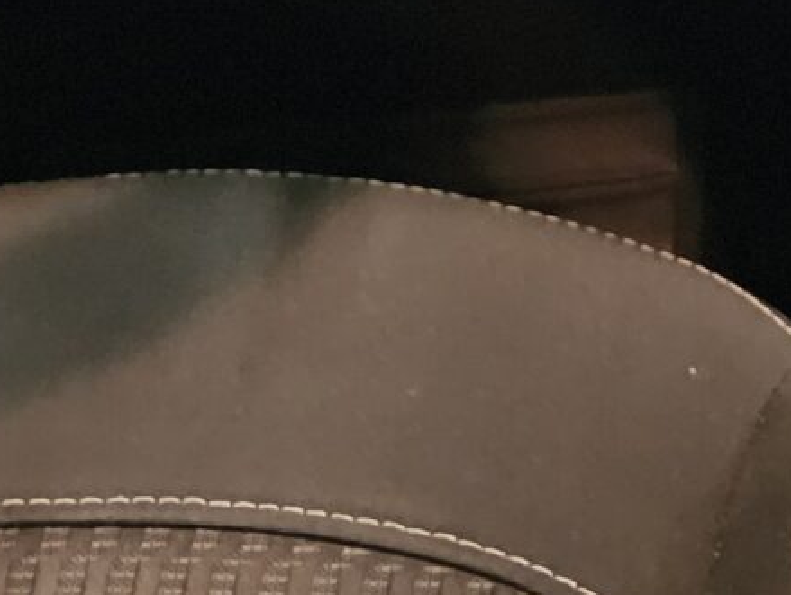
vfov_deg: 9.4
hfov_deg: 13.9
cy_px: -1031
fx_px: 3065
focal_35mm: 134
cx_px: 1130
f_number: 1.7
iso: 1600
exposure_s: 1/16.7
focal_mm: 6.3
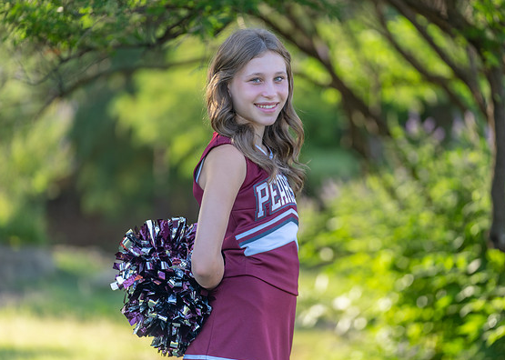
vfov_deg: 8.1
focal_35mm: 177
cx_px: 267
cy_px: 193
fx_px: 2538
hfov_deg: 11.4
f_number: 2.8
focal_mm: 152
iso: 125
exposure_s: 1/320
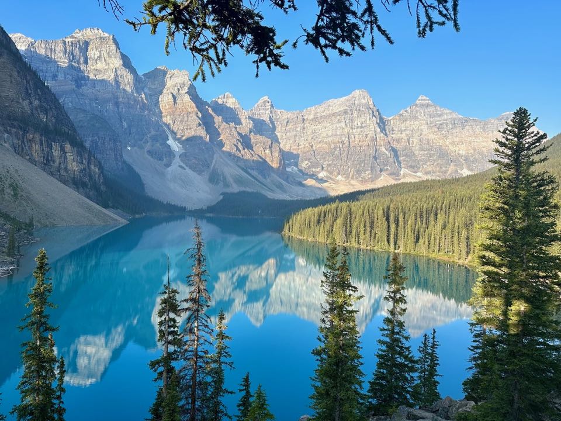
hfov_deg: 71.6
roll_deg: -1.1
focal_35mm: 24
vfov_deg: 56.8
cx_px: 280
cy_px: 210
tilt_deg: -0.2
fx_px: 389
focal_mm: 6.86
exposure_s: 1/1412
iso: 80
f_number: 1.78
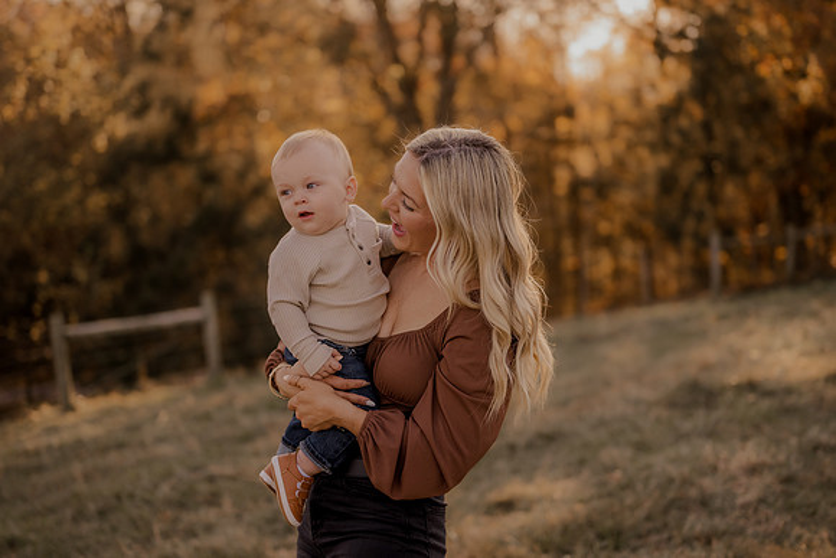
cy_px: 279
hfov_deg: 35.4
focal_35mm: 56
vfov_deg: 24.0
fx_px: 1310
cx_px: 418
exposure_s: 1/1600
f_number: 1.8
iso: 250
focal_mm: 50
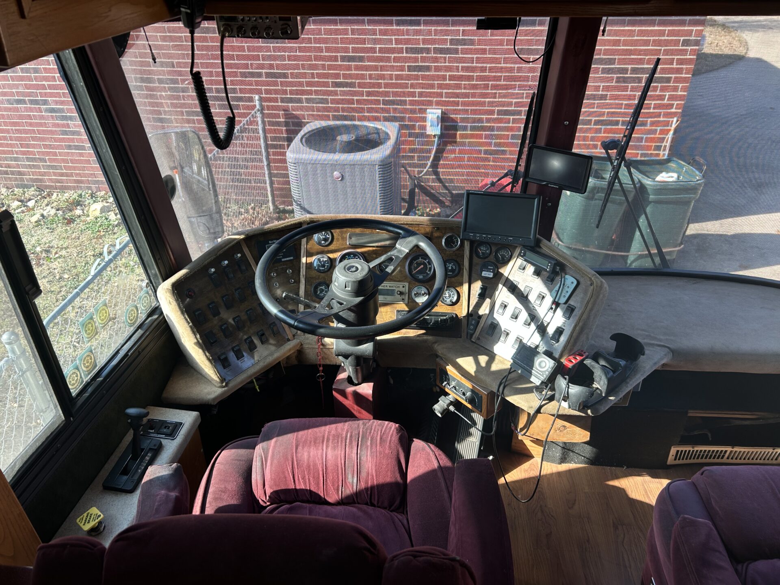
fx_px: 586
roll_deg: +0.3
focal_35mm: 26
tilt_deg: -33.5
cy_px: 292
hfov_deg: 67.3
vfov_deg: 53.1
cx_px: 390
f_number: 1.5
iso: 32
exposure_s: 1/130
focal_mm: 5.7
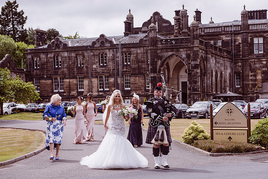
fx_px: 584
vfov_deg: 17.4
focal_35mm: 78
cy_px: 99
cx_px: 149
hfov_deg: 25.8
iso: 400
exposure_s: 1/2000
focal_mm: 70
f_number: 5.6
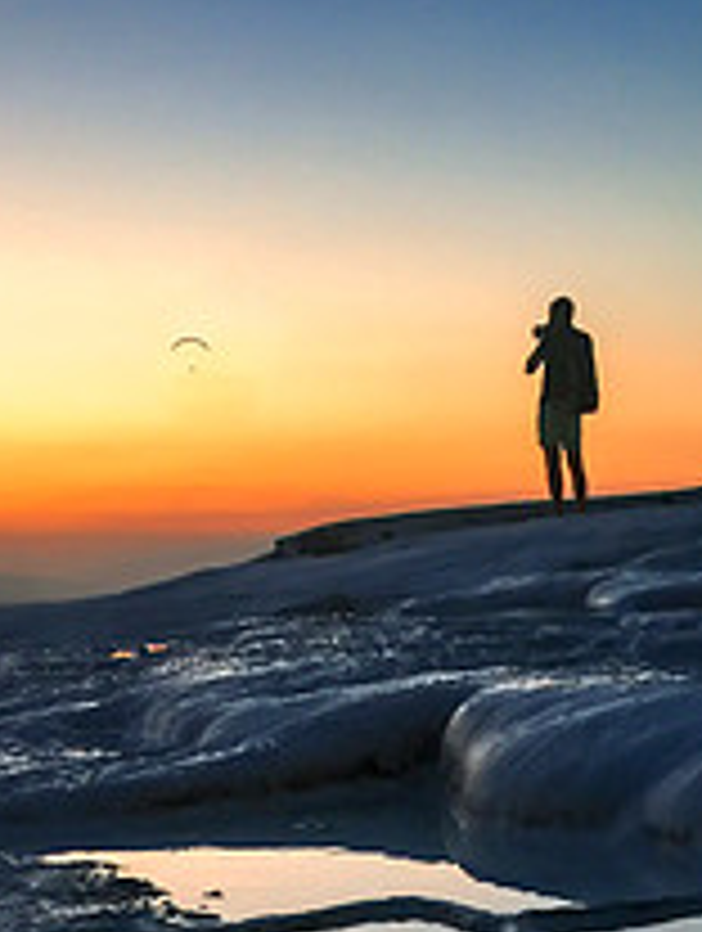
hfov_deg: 23.3
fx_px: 1698
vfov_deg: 28.8
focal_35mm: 63
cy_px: 923
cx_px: 234
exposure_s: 1/17
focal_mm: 4.15
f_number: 2.2
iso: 64
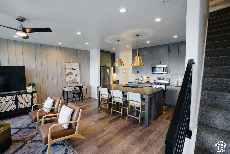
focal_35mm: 16
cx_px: 115
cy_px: 77
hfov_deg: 96.7
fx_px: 102
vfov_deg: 73.7
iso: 2000
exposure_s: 1/320
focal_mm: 16
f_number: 4
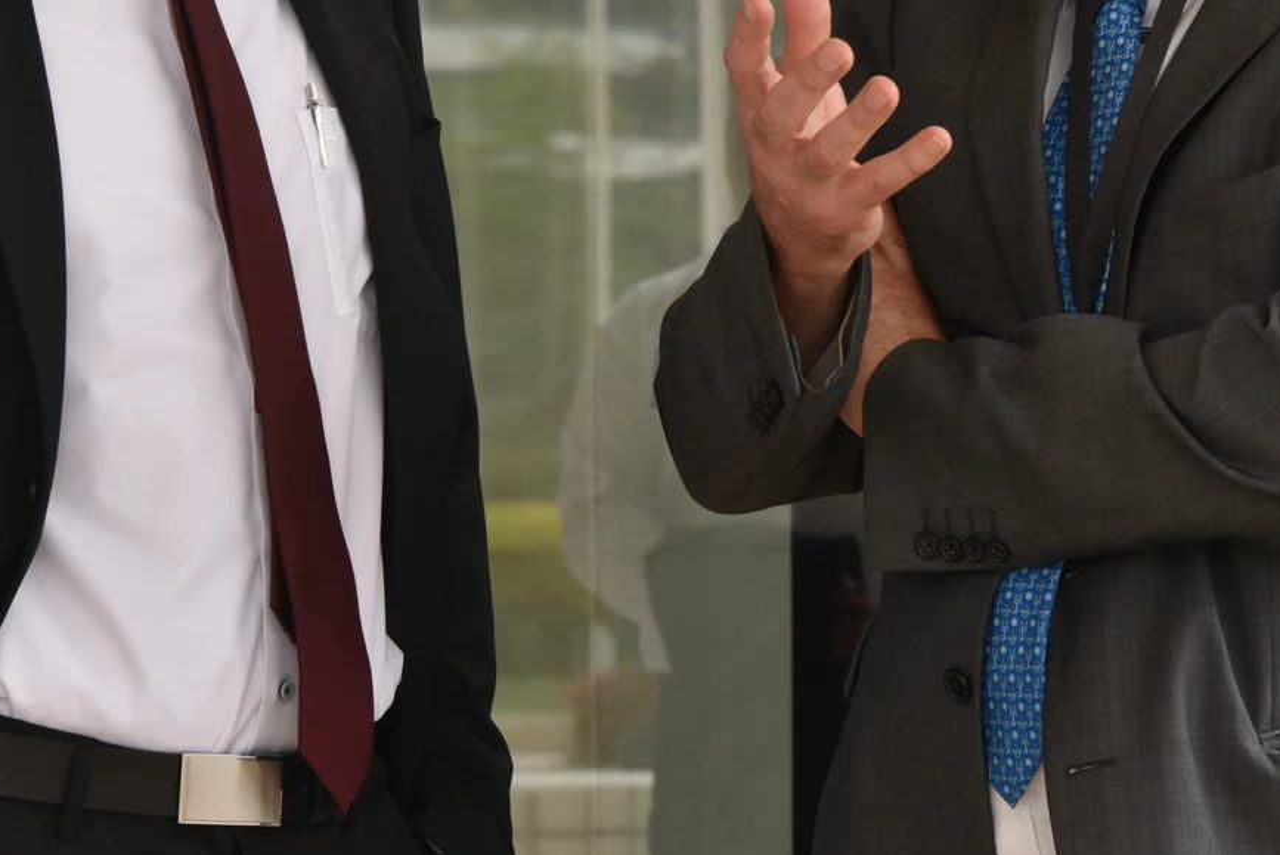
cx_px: 595
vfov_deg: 5.4
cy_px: 59
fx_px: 9000
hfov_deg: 8.1
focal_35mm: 253
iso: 800
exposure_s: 1/400
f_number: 10
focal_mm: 122
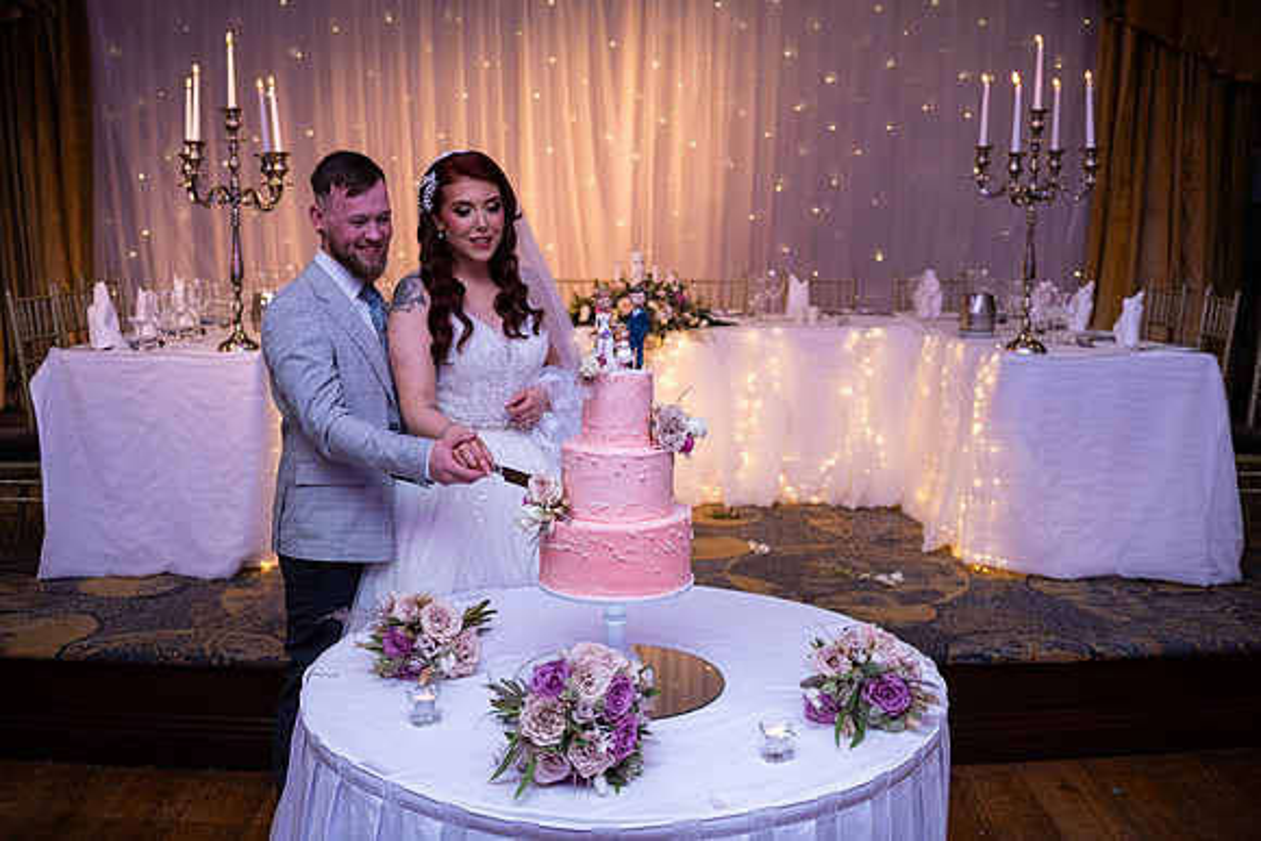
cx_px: 630
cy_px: 420
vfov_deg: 35.1
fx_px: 1331
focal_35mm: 38
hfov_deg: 50.7
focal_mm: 38
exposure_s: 1/160
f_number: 3.5
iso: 800
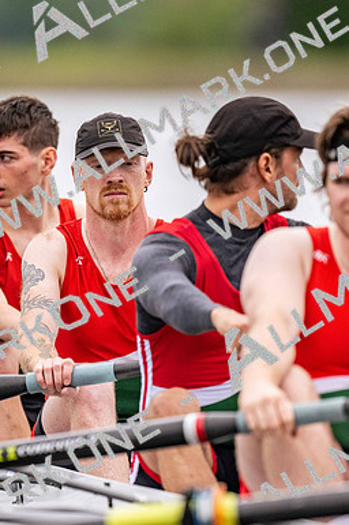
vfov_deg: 2.3
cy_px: 262
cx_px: 108
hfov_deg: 1.5
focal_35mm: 905
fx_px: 13183
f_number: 4
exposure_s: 1/2500
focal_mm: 600
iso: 1400
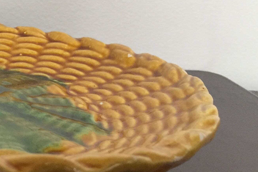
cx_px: -27
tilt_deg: -15.7
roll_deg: -4.3
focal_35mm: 75
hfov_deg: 25.1
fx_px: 537
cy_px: 64
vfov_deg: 18.1
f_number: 2.2
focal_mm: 4.15
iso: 200
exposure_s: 1/33
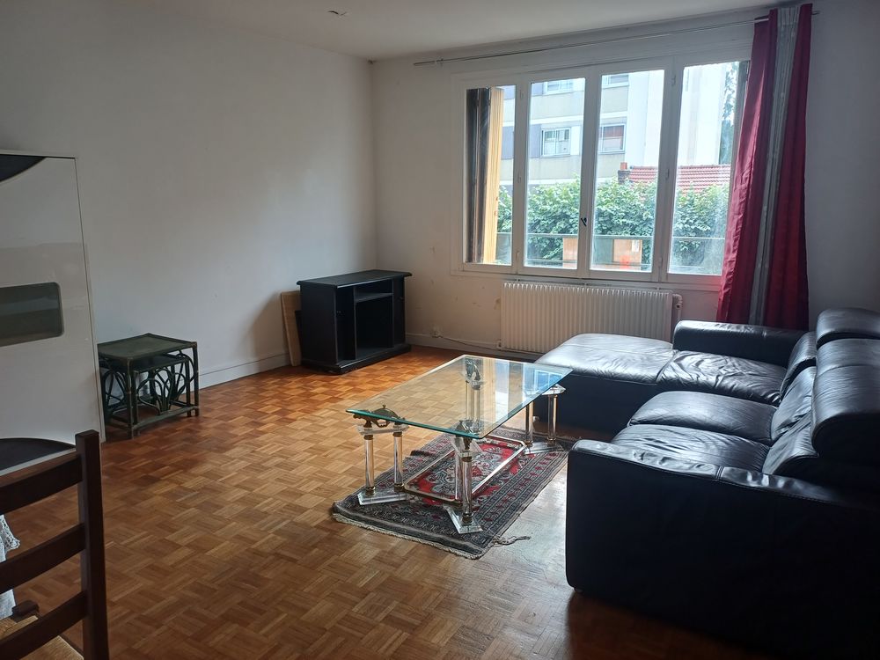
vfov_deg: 54.9
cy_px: 330
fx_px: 636
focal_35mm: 25
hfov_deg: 69.4
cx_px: 440
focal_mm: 4.65
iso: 64
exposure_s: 1/100
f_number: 1.8
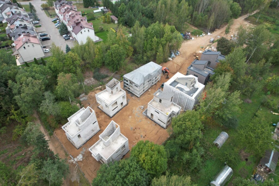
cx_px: 140
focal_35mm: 22
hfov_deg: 78.6
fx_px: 171
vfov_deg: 57.2
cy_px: 93
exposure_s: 1/320
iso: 100
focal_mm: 8.38
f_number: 2.8
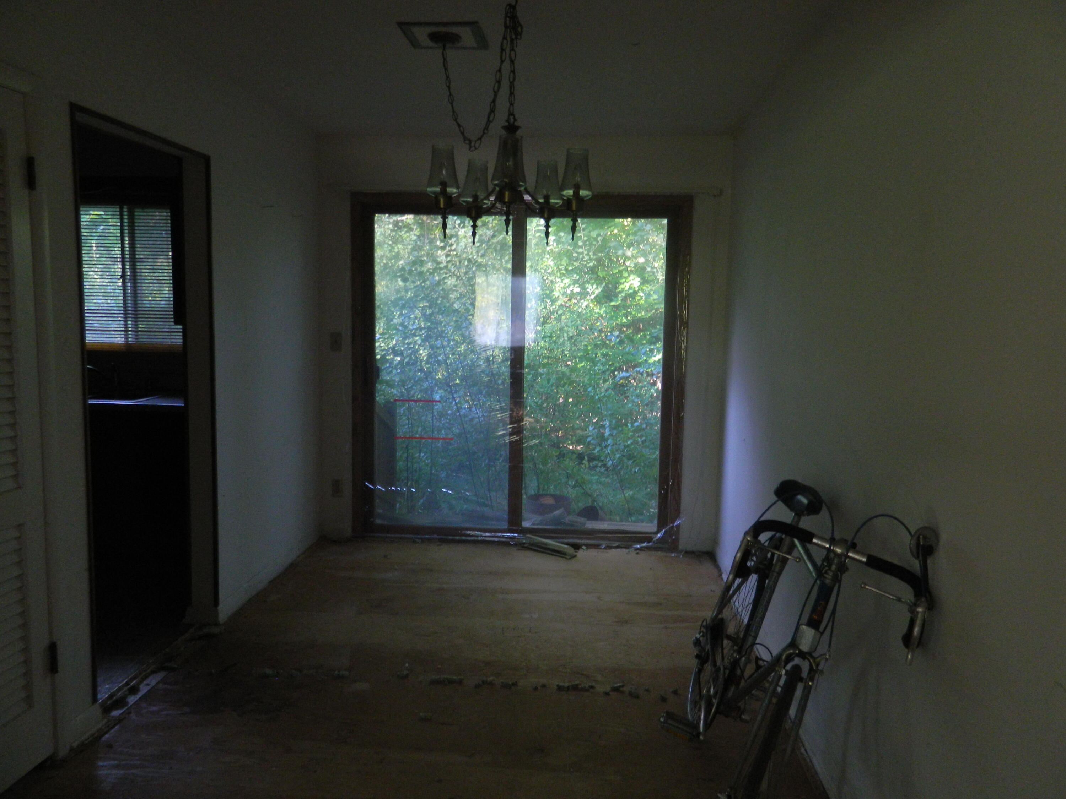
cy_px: 400
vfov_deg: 54.9
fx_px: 770
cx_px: 533
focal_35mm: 25
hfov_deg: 69.4
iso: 250
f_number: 3.1
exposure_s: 1/30
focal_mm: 4.5
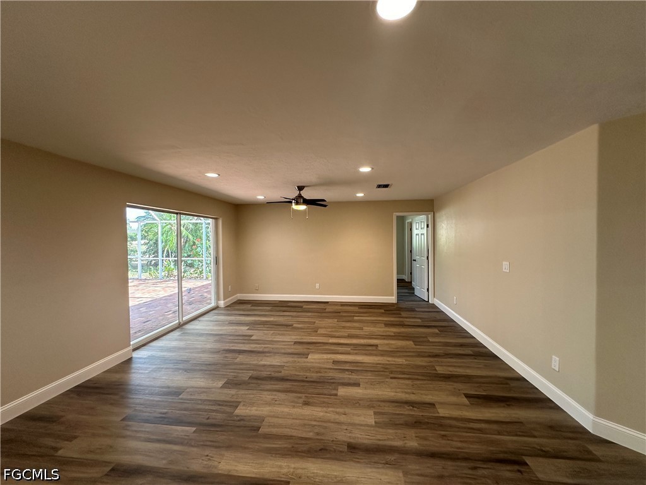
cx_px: 323
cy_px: 242
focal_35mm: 14
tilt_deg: -1.0
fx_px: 261
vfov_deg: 85.7
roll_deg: +0.5
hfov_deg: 102.1
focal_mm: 2.22
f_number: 2.2
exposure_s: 1/120
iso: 125
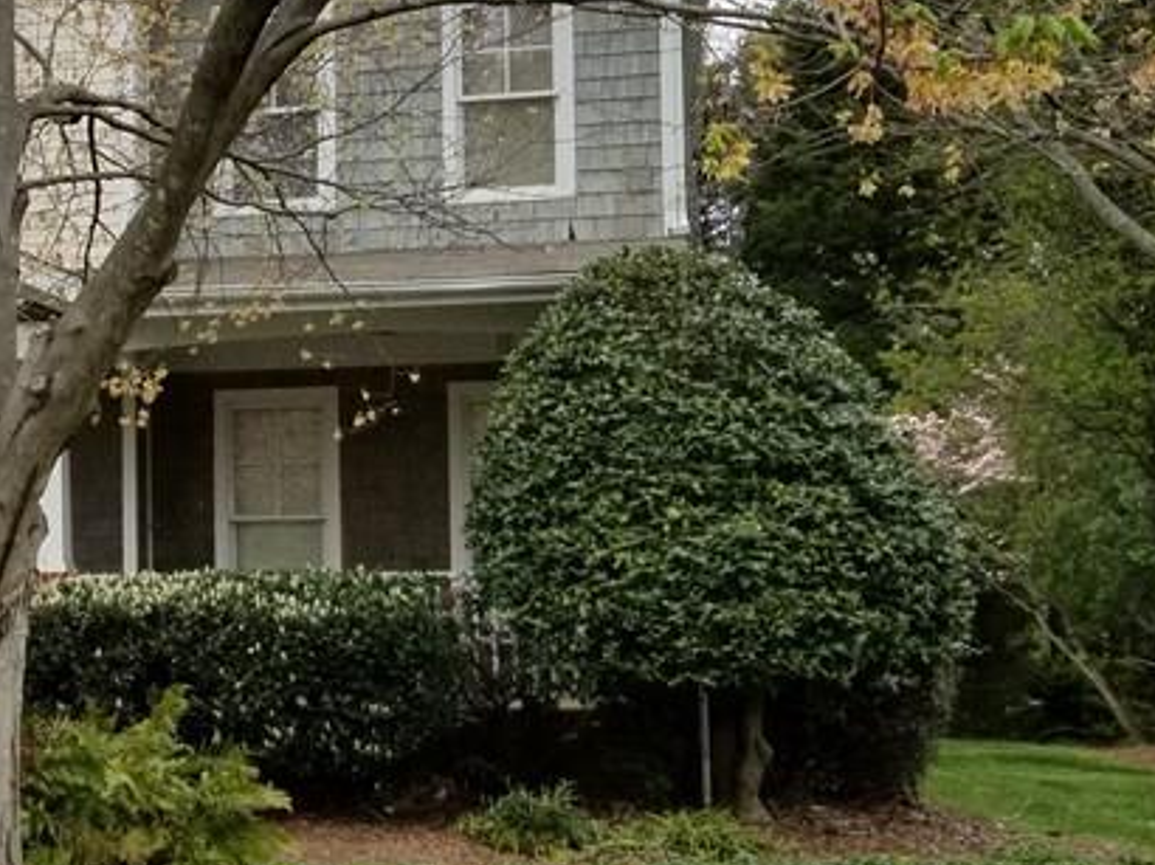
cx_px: 37
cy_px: 502
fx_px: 2168
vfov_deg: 22.5
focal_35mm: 65
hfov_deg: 28.3
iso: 50
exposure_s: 1/1522
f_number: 1.7
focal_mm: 4.25
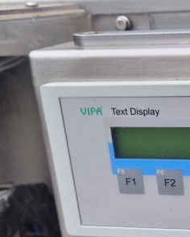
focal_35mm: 79
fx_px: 555
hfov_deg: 18.1
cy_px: 215
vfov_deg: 23.5
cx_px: 246
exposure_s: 1/904
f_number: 1.8
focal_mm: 5.4
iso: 50
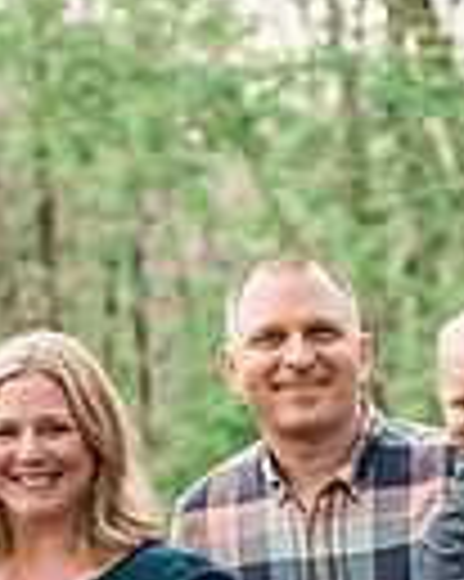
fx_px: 4606
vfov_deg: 7.1
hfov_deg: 5.8
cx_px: 18
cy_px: 841
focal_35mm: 268
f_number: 4
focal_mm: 82
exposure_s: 1/250
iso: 400
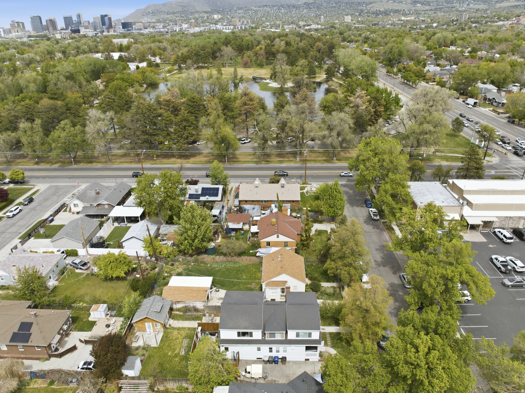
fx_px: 364
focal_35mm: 24
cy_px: 196
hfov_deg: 71.6
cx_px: 262
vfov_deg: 56.8
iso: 110
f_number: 2.8
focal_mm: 12.3
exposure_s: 1/1600
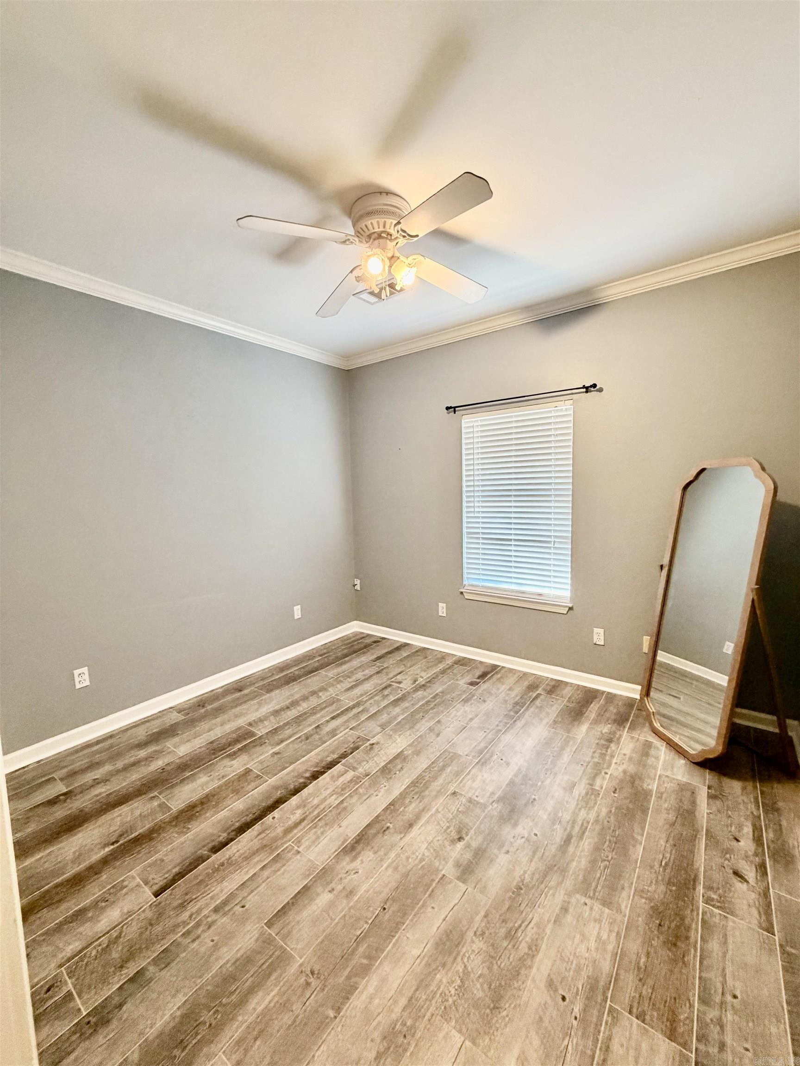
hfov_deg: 85.7
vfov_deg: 102.1
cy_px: 533
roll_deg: +0.8
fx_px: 431
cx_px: 400
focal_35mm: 14
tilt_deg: -5.8
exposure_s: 1/60
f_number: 2.2
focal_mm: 2.22
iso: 320
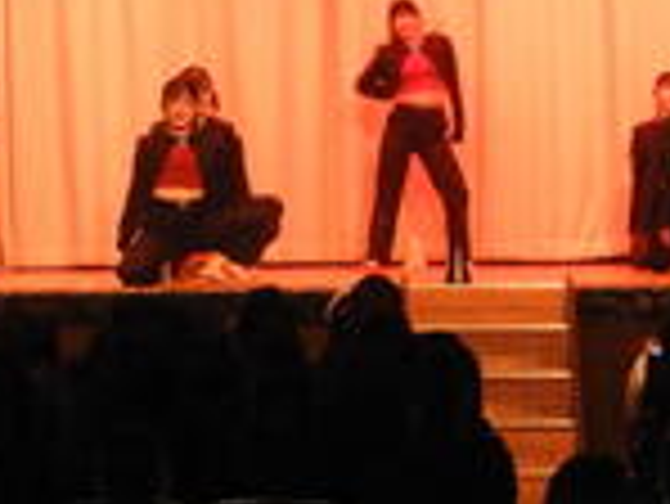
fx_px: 5986
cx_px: 400
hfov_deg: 6.4
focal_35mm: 309
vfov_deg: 4.8
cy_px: 36
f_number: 5
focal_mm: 20.6
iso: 800
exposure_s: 1/8
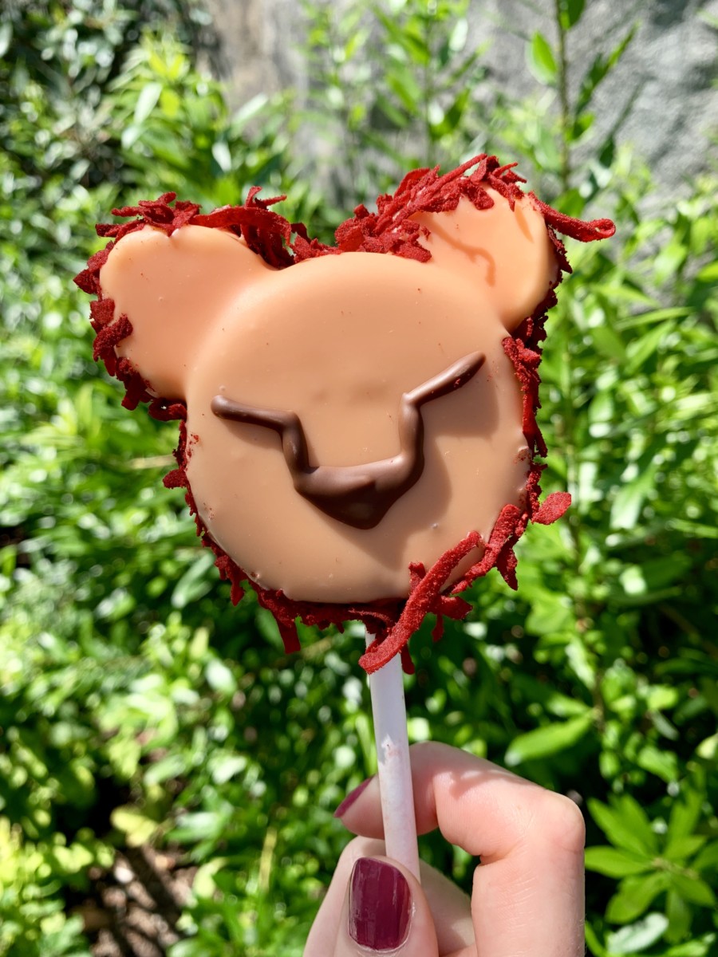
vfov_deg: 67.3
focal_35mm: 26
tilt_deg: -17.7
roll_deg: -1.9
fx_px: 719
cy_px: 478
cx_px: 359
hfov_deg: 53.1
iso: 25
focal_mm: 4.25
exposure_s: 1/1011
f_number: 1.8
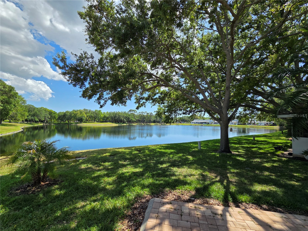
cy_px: 116
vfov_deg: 89.9
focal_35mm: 13
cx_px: 154
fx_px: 116
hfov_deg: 106.2
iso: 50
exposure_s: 1/1493
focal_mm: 2.2
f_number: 2.2
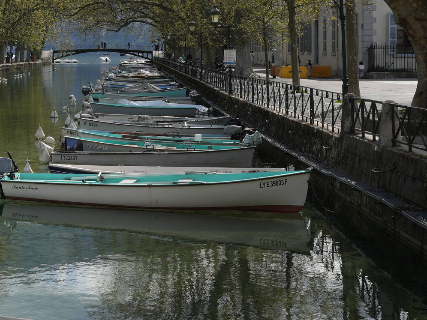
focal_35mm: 85
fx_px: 1051
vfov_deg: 17.0
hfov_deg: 21.5
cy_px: 25
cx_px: -70
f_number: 10
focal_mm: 34.5
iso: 100
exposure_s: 1/160
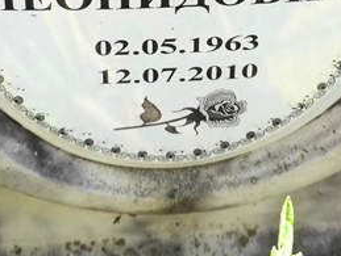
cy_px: -54
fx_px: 1519
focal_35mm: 154
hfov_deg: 12.8
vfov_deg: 9.5
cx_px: 247
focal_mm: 4.71
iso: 50
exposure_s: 1/120
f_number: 1.7
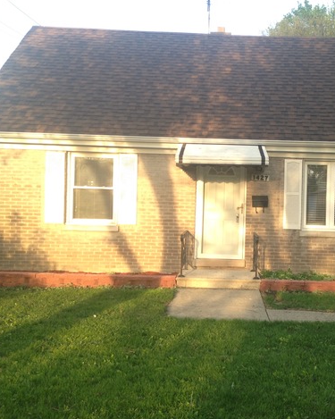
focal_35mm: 44
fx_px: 545
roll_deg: -1.3
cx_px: 230
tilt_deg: -2.3
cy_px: 206
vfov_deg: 42.0
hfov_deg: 33.8
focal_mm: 4.12
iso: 50
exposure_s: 1/129
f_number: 2.4
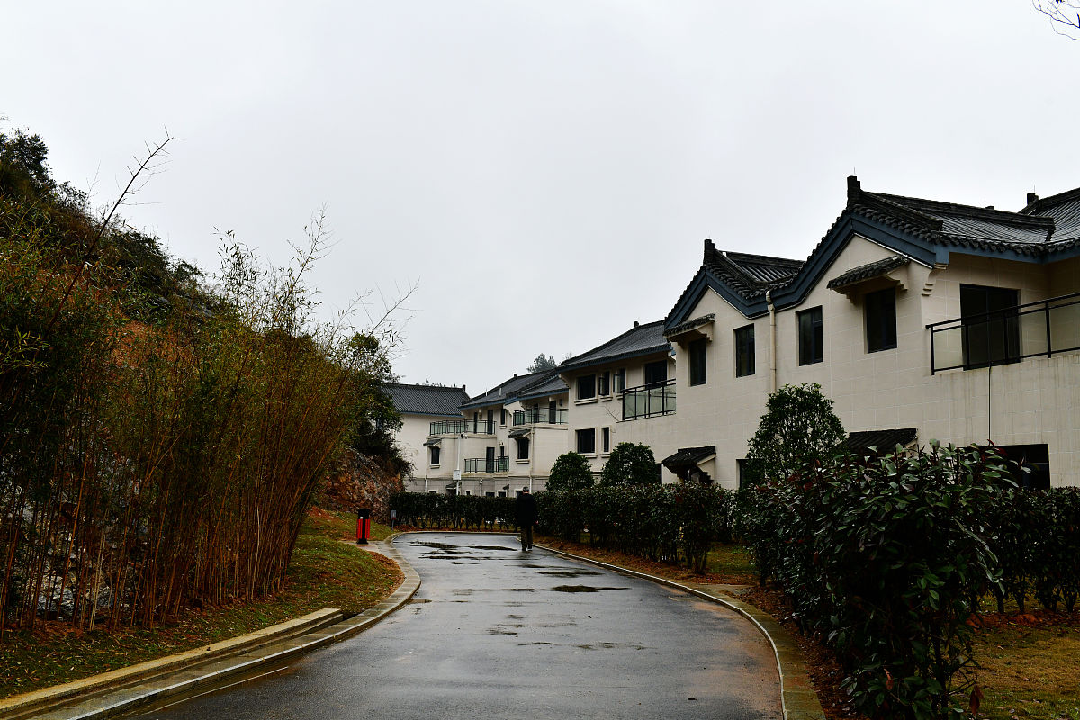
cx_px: 540
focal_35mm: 35
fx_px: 1050
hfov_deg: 54.4
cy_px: 360
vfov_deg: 37.9
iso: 500
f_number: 8
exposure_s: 1/250
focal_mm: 35
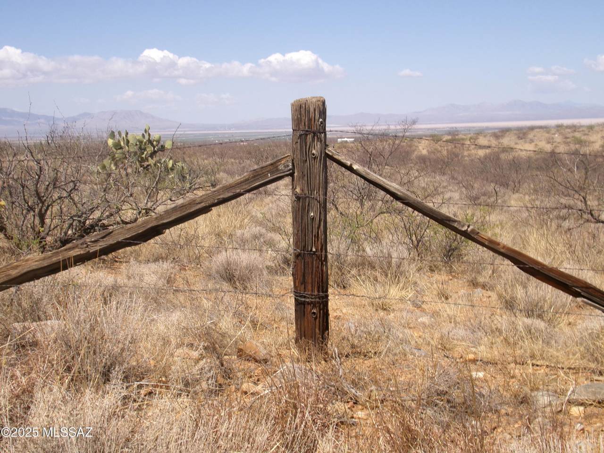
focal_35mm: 58
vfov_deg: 25.2
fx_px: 1012
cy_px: 226
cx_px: 302
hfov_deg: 33.2
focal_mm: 10.3
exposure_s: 1/80
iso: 100
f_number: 13.18
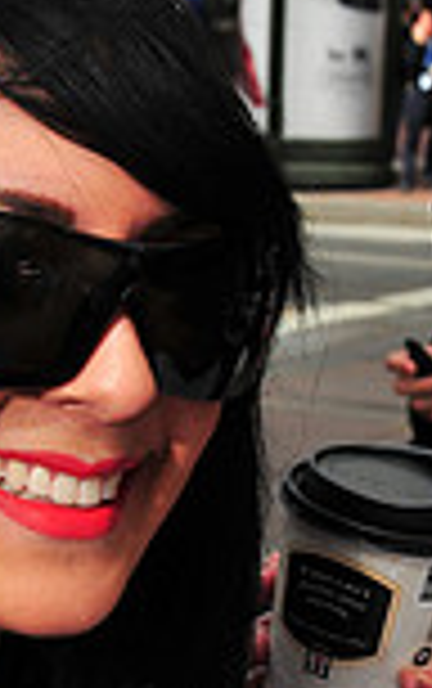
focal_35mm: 127
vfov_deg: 16.4
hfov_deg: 10.3
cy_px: 398
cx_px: 194
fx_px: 2386
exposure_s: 1/500
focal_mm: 22
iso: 200
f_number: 5.6
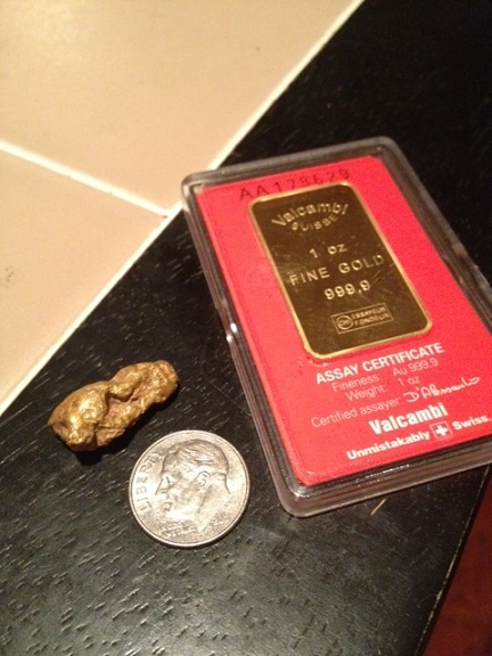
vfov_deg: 52.6
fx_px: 663
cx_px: 246
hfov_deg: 40.7
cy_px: 328
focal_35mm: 35
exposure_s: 1/15
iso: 640
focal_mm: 4.28
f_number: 2.4
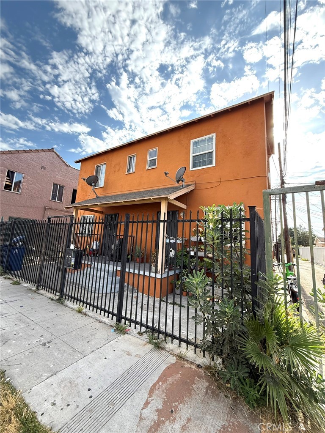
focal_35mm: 14
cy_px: 216
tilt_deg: +8.6
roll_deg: -4.2
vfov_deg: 102.1
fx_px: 175
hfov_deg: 85.7
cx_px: 162
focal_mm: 2.22
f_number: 2.2
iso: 64
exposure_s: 1/554
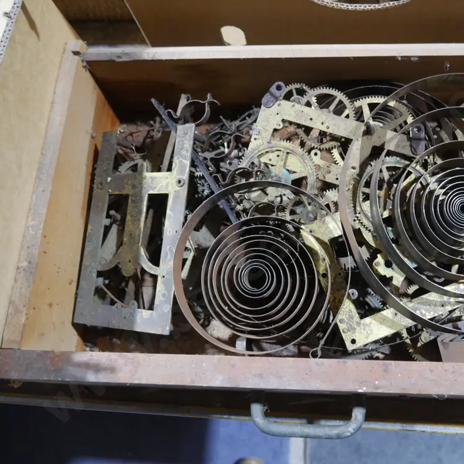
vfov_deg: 48.4
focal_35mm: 34
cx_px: 303
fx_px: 516
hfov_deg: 47.8
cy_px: 225
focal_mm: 14
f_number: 3.5
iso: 1000
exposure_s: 1/60
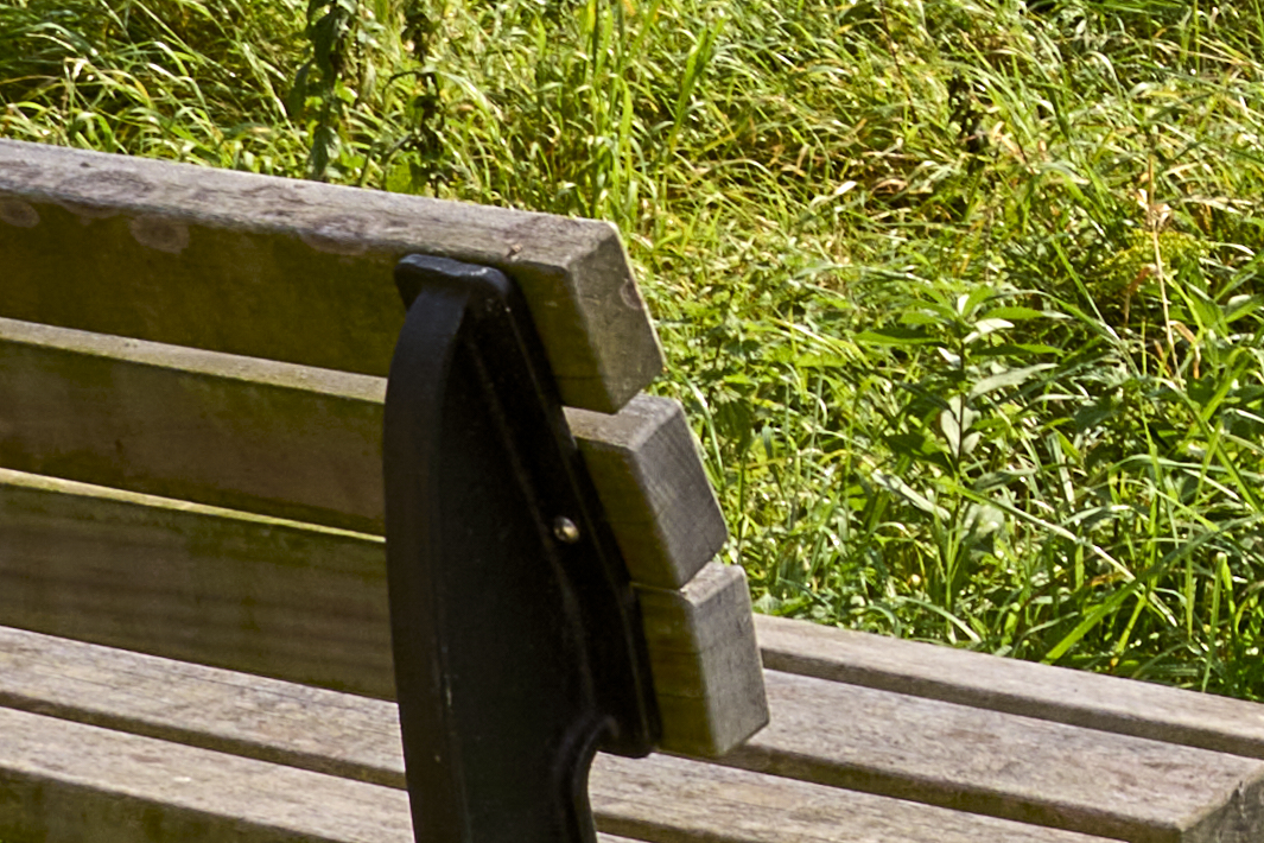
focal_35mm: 186
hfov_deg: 10.4
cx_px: 2247
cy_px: -787
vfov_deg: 7.1
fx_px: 6530
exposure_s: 1/160
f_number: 11
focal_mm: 24
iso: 100
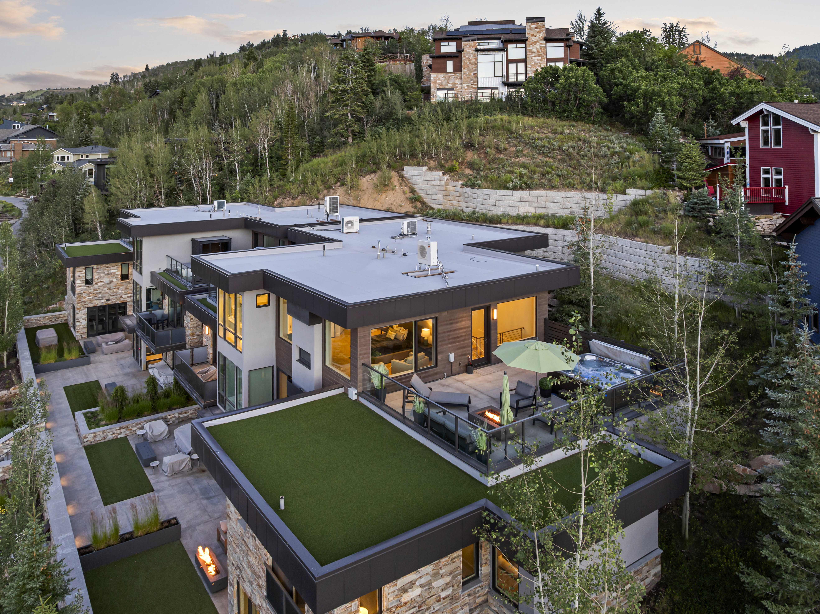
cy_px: 307
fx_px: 568
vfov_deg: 56.8
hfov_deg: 71.6
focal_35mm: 24
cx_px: 410
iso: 120
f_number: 2.8
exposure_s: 1/15
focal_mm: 12.29
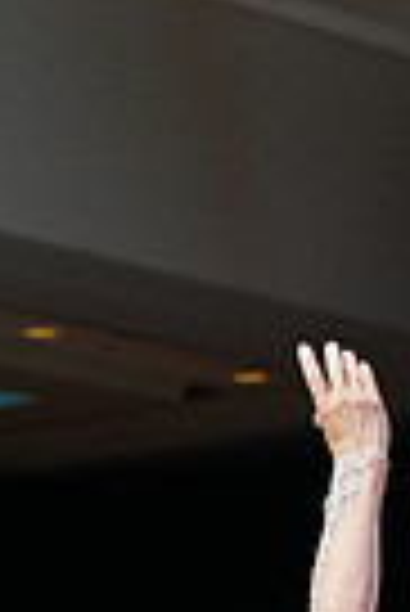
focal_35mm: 298
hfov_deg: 4.5
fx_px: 5078
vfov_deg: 6.8
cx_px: 854
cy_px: 1008
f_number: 4
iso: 2500
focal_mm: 70
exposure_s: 1/320
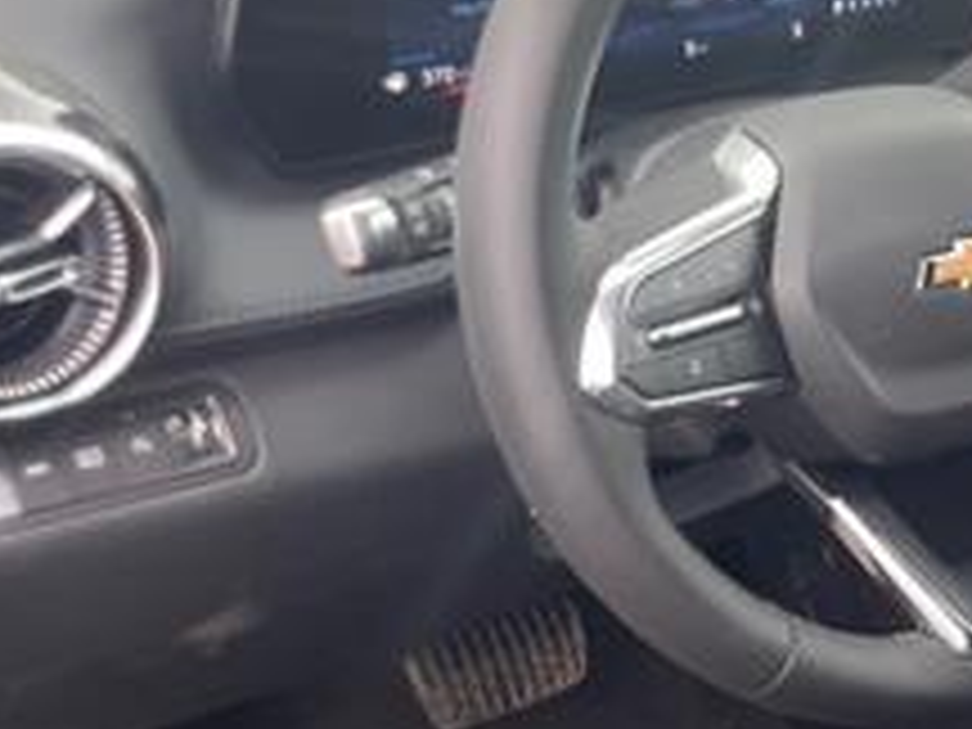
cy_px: 468
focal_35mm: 77
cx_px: 1323
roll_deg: -13.8
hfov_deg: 22.2
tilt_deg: -34.6
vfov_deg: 19.1
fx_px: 2162
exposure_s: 1/121
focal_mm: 4.2
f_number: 1.6
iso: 80
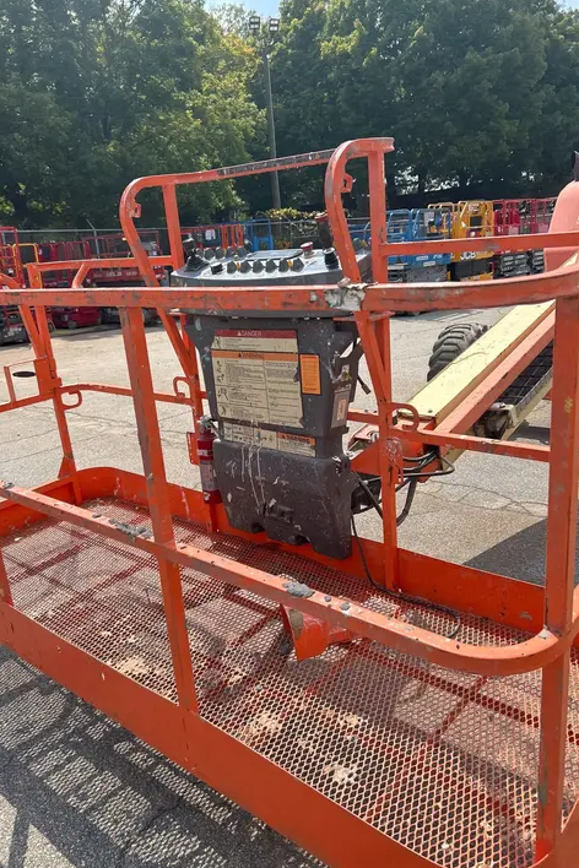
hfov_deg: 46.3
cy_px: 426
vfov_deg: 65.5
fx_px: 675
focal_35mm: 28
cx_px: 258
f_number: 1.5
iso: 50
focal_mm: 5.7
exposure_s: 1/3257
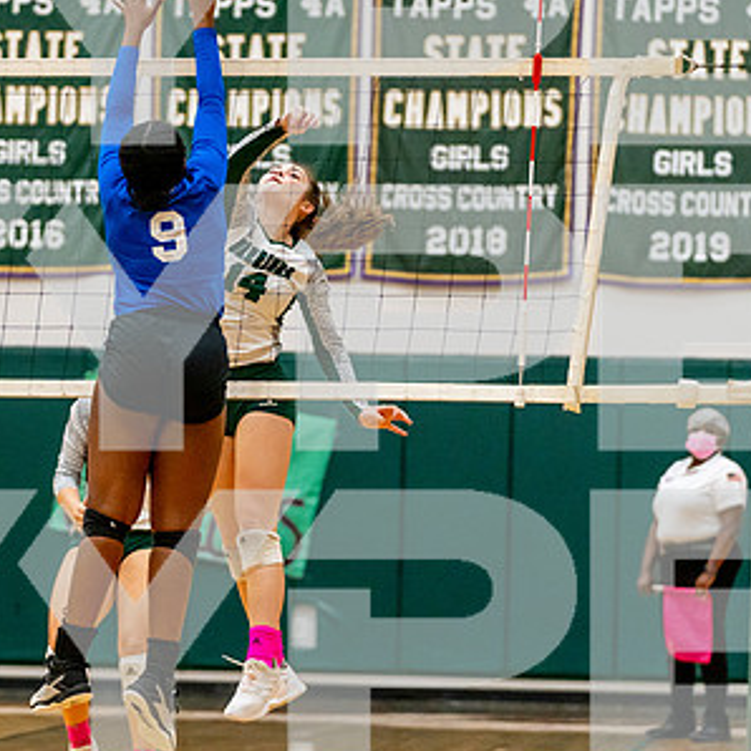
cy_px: 319
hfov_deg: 8.7
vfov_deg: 8.7
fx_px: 4958
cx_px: 247
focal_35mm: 202
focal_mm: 122
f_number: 2.8
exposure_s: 1/2500
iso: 2500
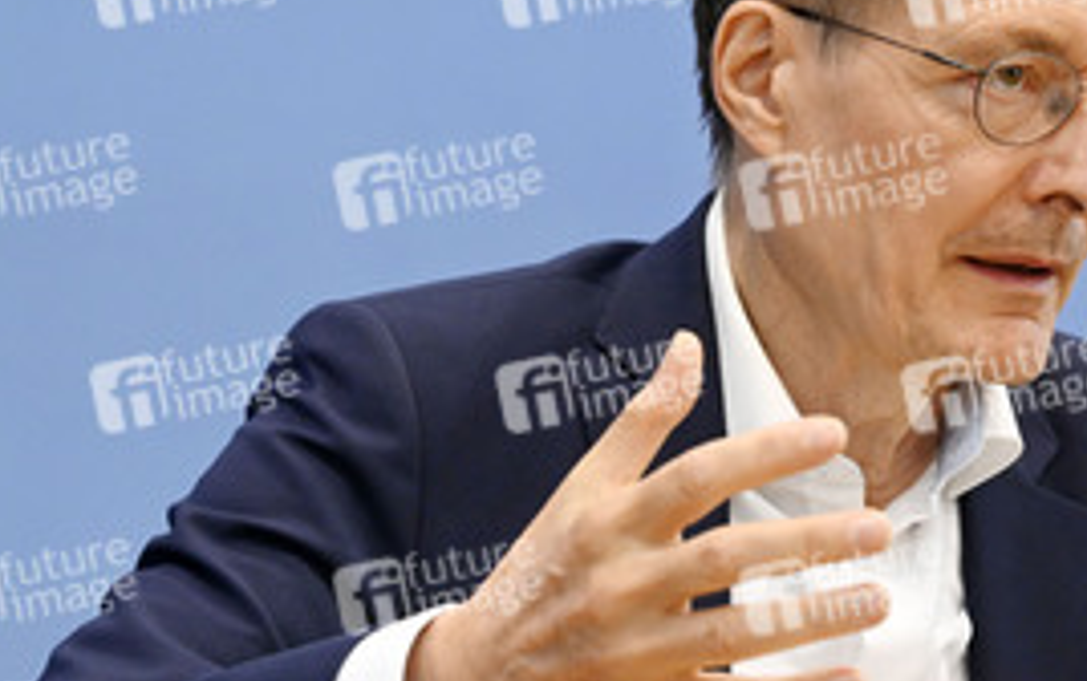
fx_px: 9399
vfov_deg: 4.2
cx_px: 898
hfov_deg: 6.6
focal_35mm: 317
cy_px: 284
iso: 5000
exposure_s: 1/640
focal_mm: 185
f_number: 6.3
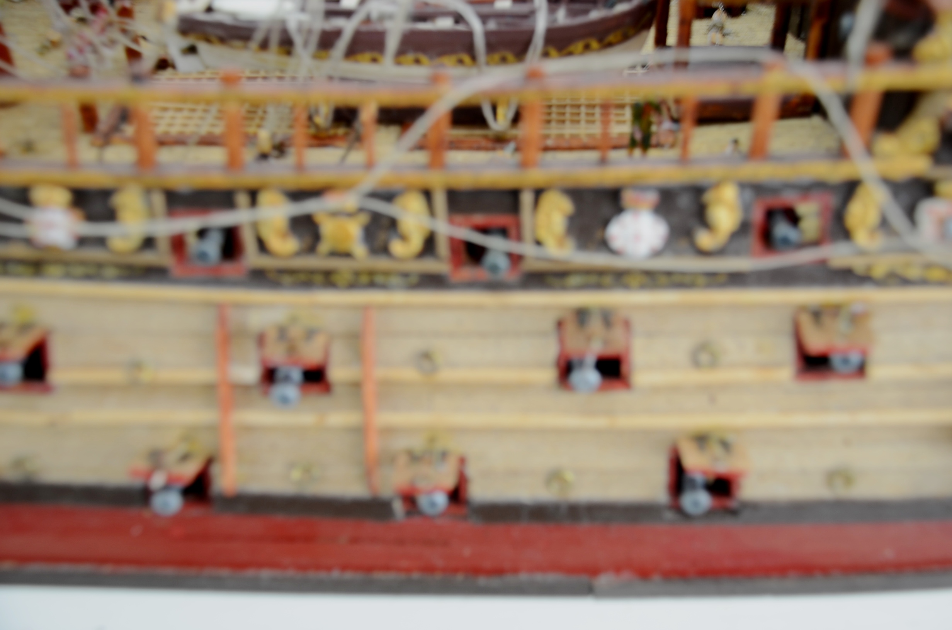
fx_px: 1267
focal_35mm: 48
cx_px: 476
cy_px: 315
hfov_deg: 41.2
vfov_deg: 28.0
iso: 100
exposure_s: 1/10
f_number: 4.2
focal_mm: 32
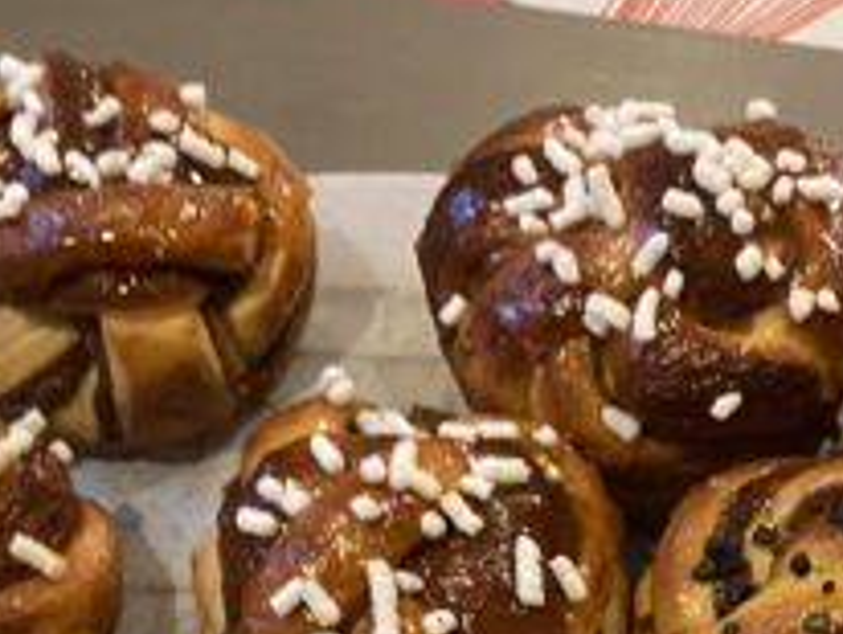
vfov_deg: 16.2
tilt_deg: -62.0
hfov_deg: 22.0
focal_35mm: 84
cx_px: 935
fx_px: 2048
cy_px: 920
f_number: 1.8
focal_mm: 4.25
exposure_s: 1/33
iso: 500
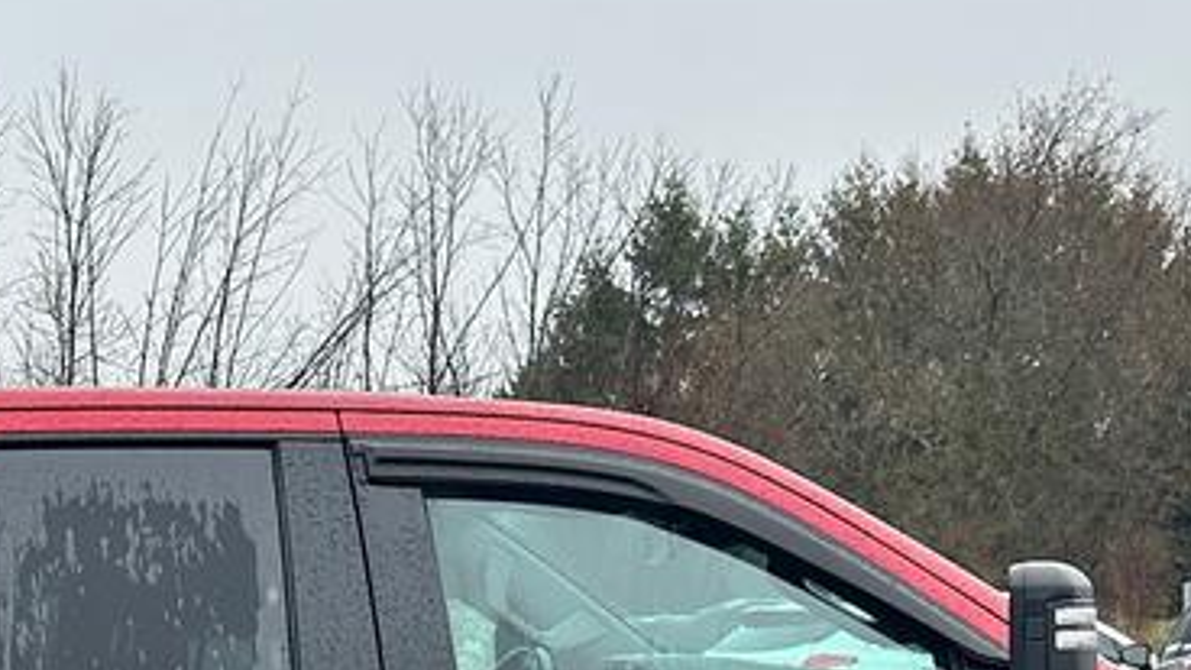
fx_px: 2874
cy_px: 884
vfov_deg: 12.8
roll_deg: +1.3
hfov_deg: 22.2
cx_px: -97
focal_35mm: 91
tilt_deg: -6.7
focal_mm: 6.86
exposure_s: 1/724
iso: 80
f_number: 1.78
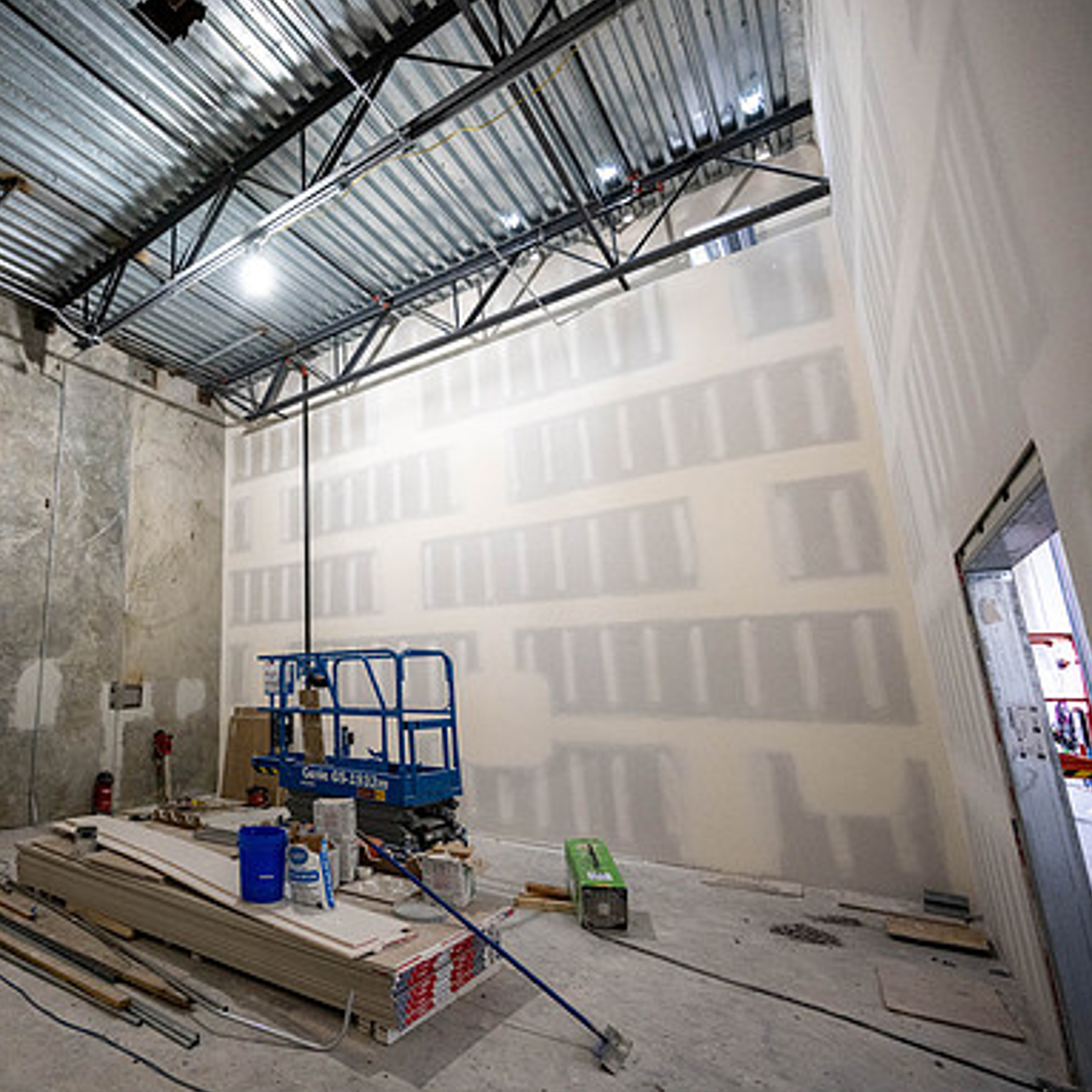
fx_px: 642
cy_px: 546
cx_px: 279
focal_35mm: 18
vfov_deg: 80.7
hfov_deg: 75.2
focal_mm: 14
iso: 2500
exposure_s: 1/100
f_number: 4
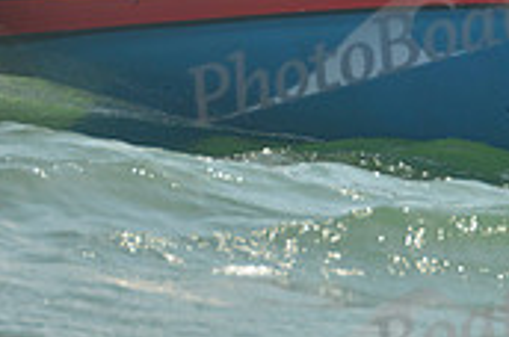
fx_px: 9540
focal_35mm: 676
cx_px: 761
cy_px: -146
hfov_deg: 3.0
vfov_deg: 2.0
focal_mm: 200
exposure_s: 1/1250
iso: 200
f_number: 5.6
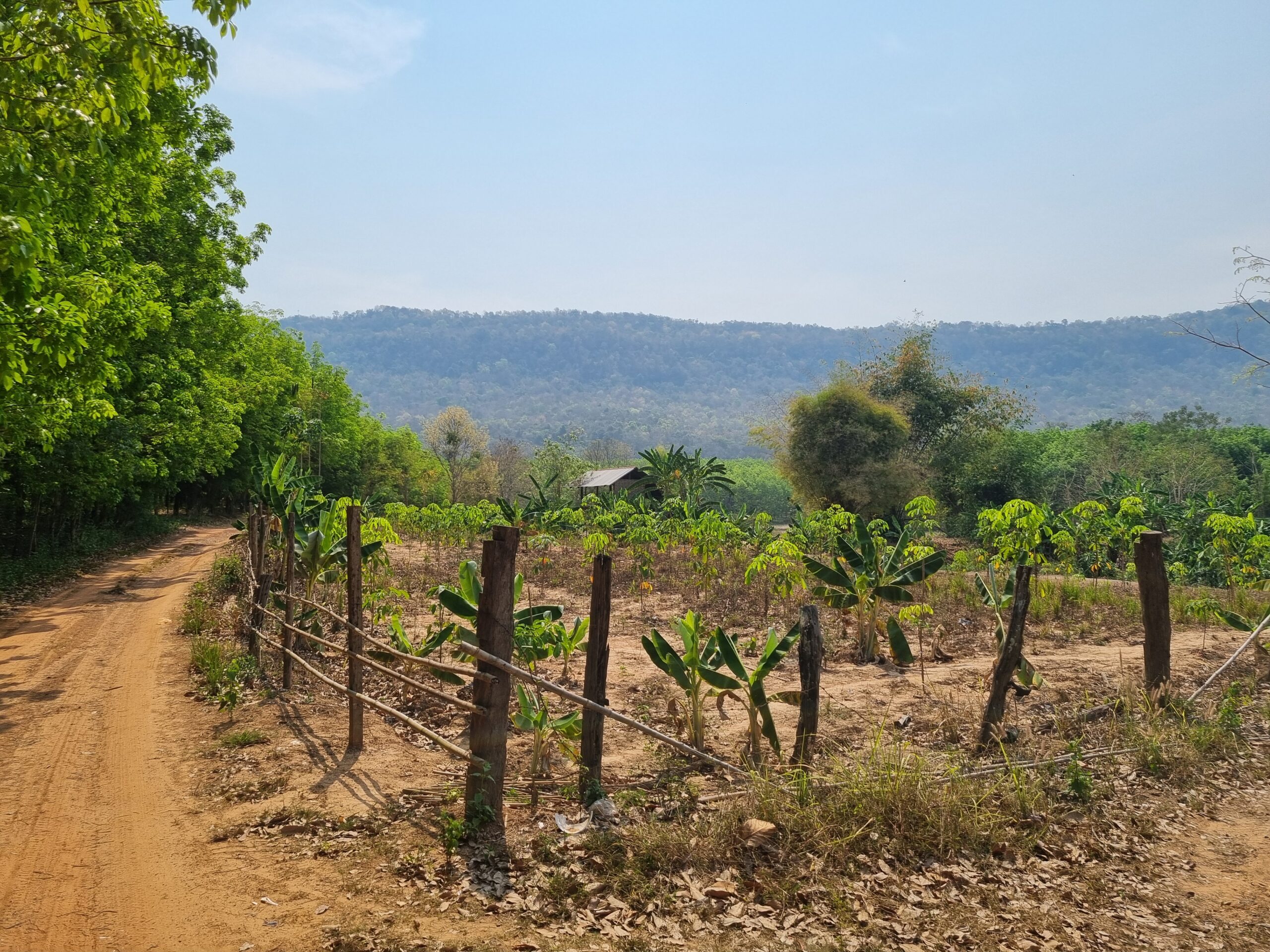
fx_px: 954
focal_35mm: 26
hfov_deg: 67.3
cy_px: 476
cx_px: 635
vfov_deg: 53.1
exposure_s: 1/5792
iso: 50
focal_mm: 5.4
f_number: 1.8
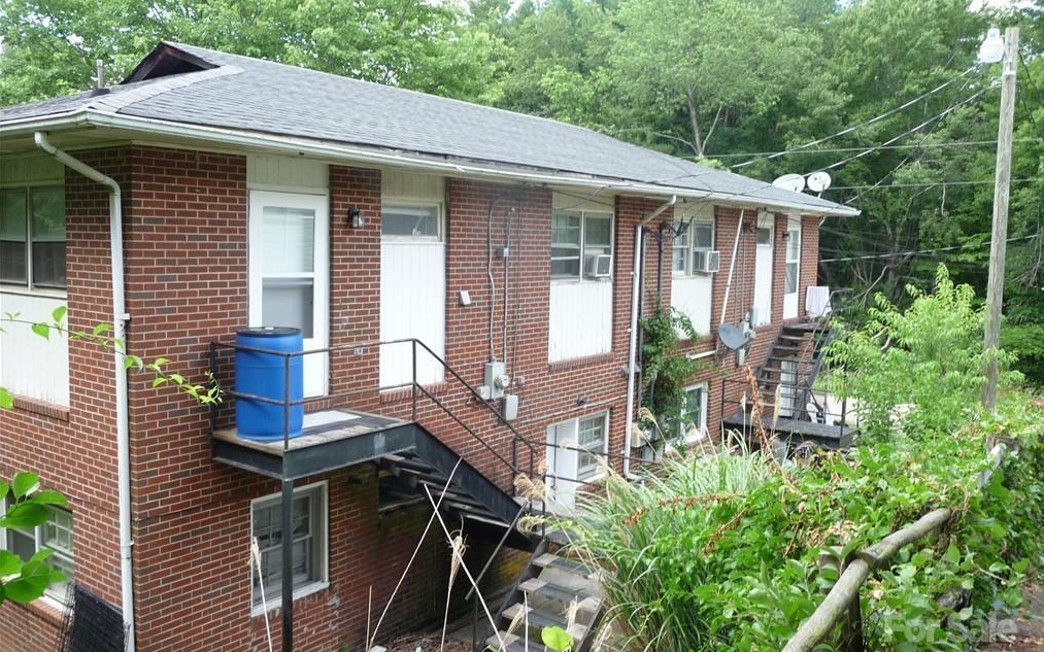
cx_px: 527
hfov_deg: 62.9
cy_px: 313
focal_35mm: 30
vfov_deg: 41.8
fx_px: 854
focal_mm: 4.7
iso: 100
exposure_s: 1/50
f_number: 3.3
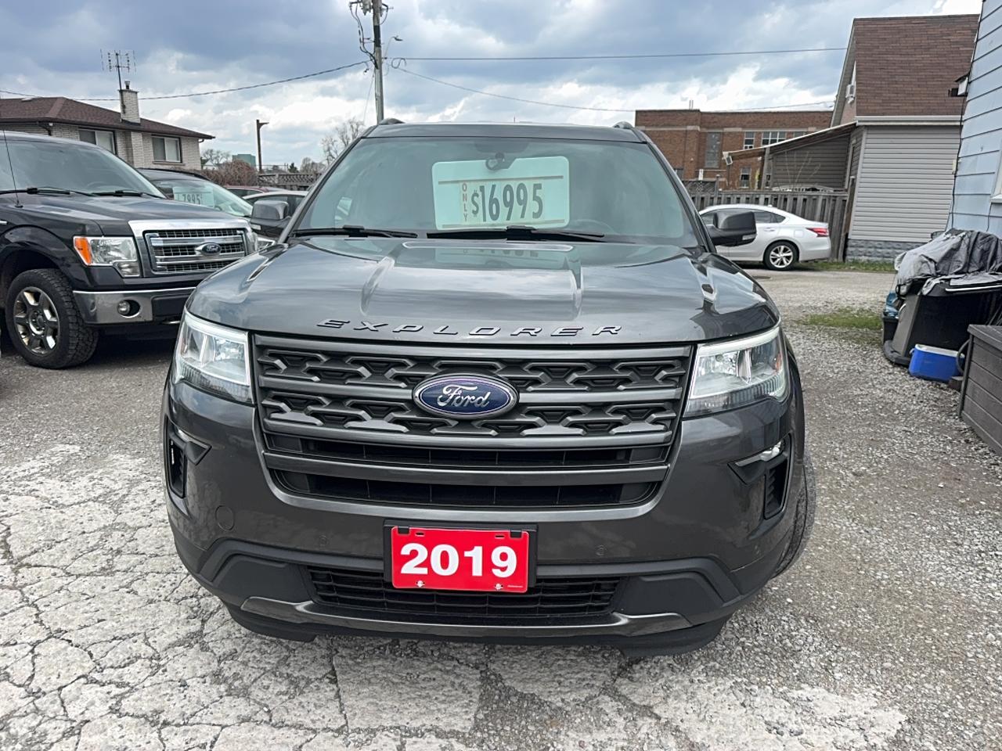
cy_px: 376
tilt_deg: -14.5
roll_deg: -1.1
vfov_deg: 56.8
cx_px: 501
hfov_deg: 71.6
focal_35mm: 24
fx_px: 695
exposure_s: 1/2475
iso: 50
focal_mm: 6.76
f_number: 1.78
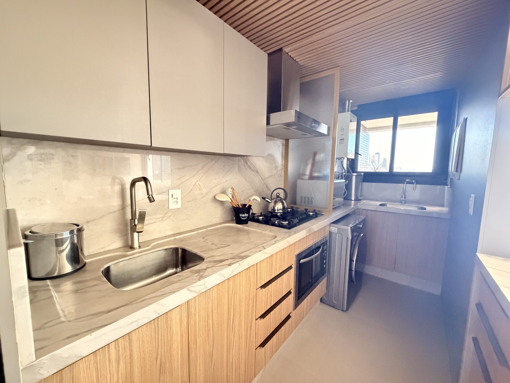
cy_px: 192
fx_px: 206
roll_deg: -0.7
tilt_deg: -5.9
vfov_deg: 85.7
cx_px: 255
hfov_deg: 102.1
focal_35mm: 14
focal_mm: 2.22
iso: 1600
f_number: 2.2
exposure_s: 1/30
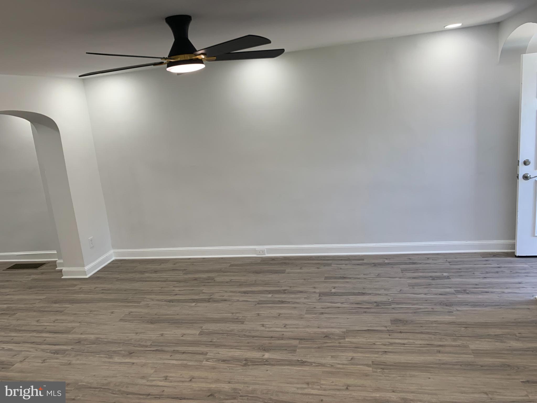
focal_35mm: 26
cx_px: 268
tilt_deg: -11.9
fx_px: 403
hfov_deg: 67.3
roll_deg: +7.2
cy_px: 202
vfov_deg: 53.1
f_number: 1.8
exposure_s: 1/121
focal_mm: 4.25
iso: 80
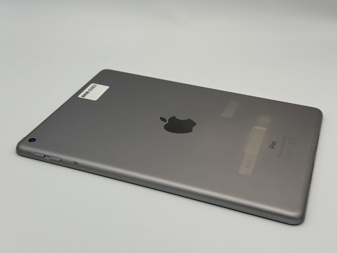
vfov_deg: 30.3
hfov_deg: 39.7
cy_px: 126
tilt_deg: -31.1
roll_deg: -0.9
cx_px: 168
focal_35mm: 48
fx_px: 467
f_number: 1.78
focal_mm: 6.76
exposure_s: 1/1285
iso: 80
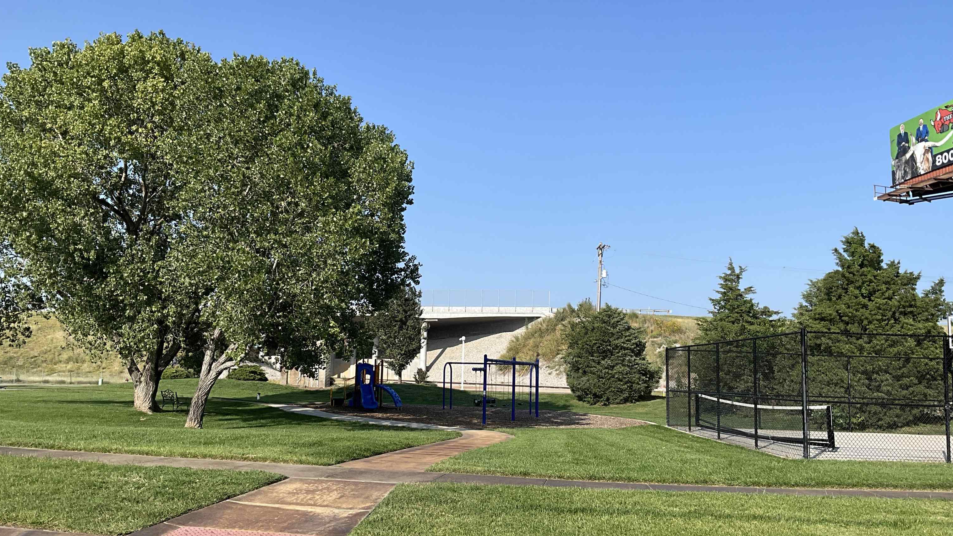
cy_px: 276
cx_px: 475
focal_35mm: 32
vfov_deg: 36.7
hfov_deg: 61.0
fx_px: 809
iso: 25
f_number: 1.8
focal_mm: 3
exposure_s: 1/1675
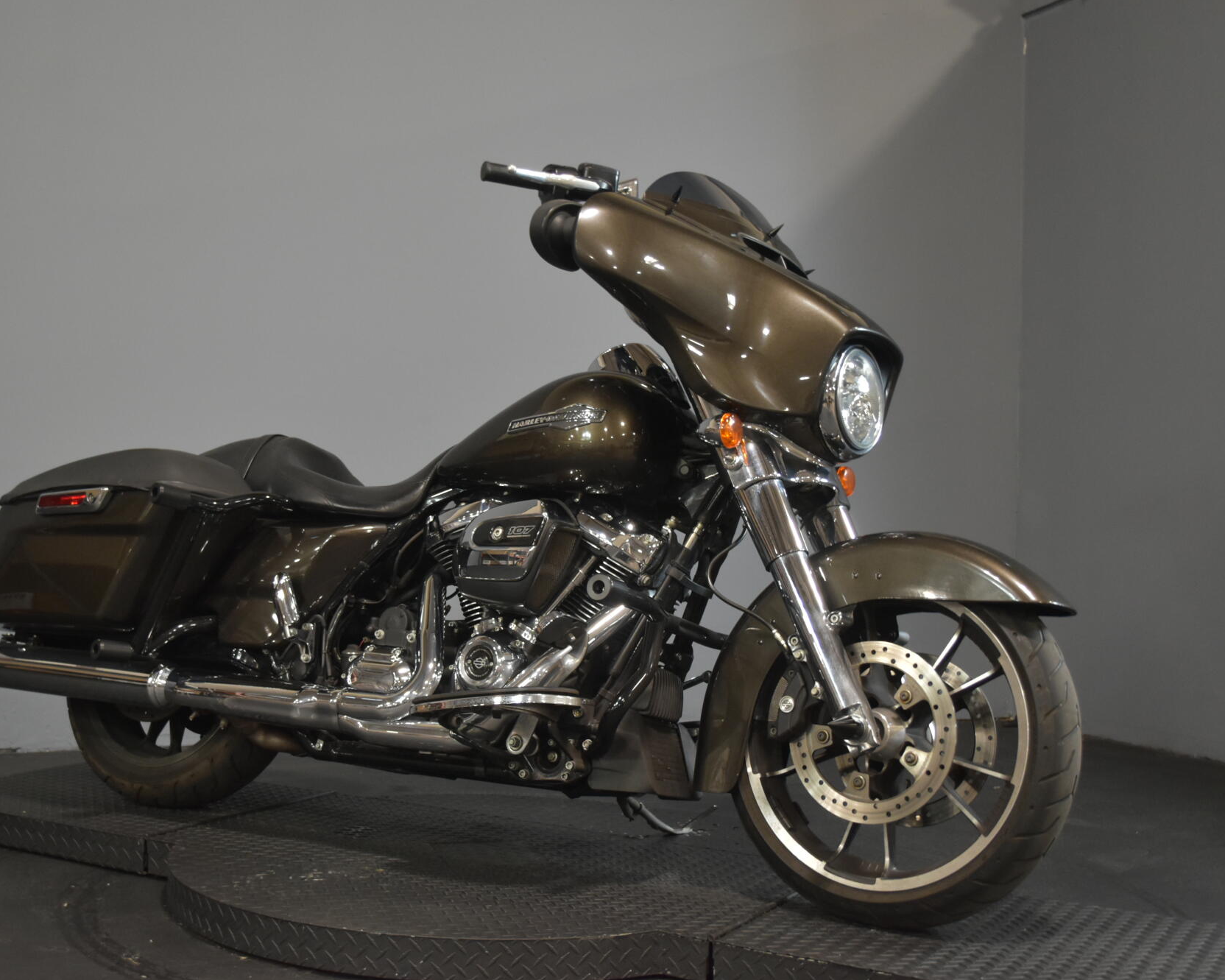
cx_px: 523
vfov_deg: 34.1
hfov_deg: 41.9
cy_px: 489
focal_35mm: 44
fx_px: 1595
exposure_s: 1/30
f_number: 4.2
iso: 1250
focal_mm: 26
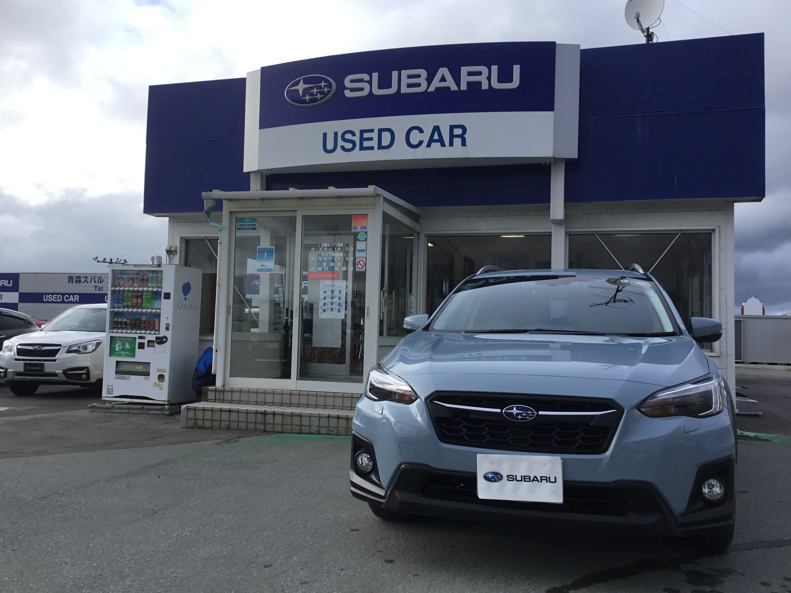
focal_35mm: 31
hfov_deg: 58.4
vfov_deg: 45.4
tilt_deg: +3.6
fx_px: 708
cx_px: 396
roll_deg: -2.4
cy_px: 296
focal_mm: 3.3
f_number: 2.4
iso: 25
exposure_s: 1/637
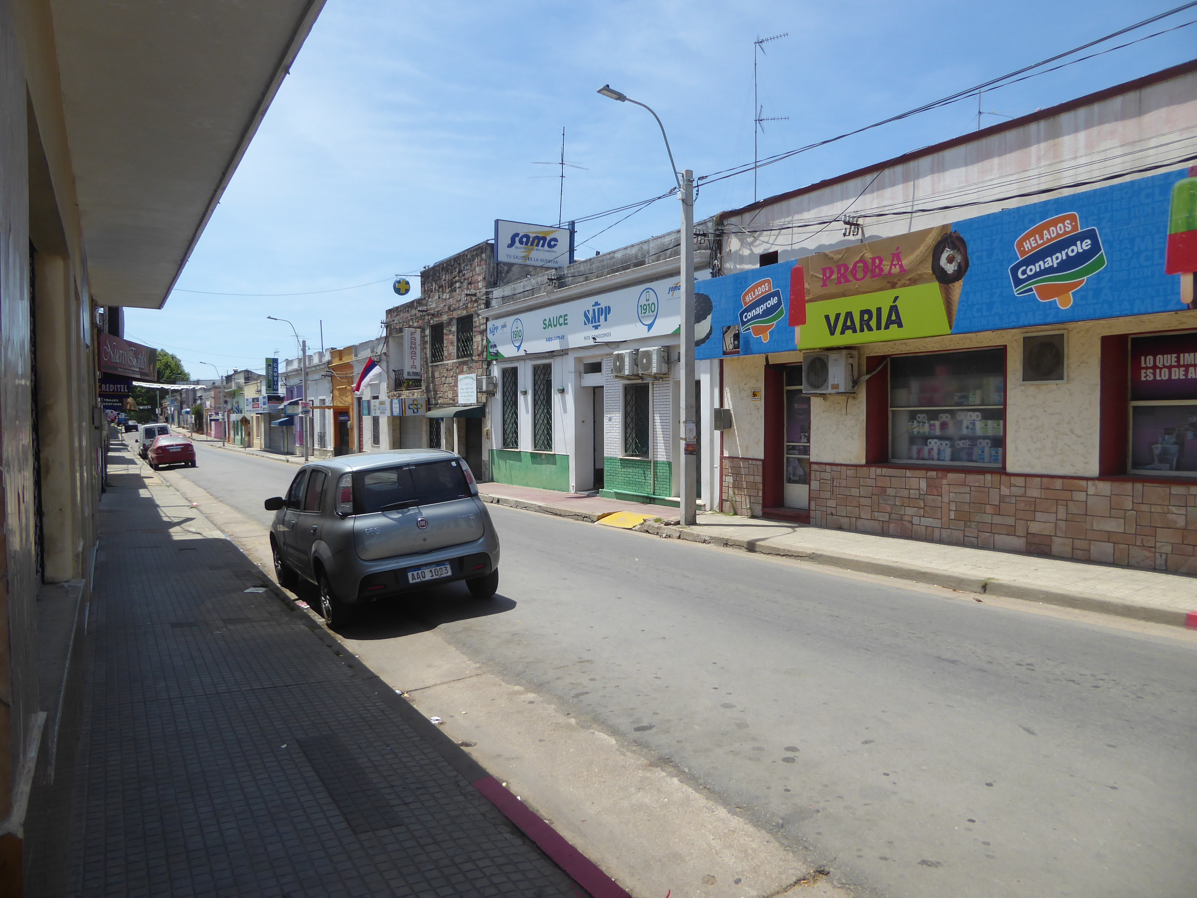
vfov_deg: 54.9
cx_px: 598
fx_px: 864
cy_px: 449
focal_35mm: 25
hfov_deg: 69.4
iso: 80
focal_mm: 4.3
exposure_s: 1/800
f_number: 3.3
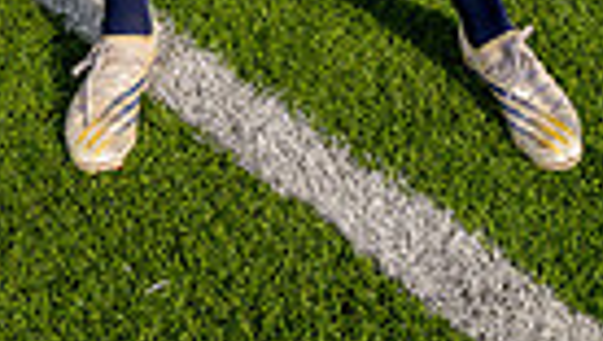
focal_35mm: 82
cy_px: -616
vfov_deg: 10.9
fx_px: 1313
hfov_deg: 25.9
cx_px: 267
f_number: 7.1
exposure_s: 1/125
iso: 50
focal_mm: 24
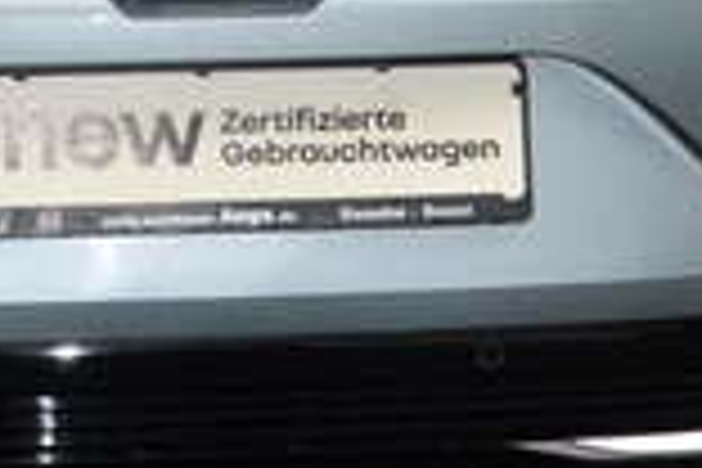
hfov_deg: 10.7
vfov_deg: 7.0
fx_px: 3755
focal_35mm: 193
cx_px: 180
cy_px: -176
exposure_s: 1/200
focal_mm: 25
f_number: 7.1
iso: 200
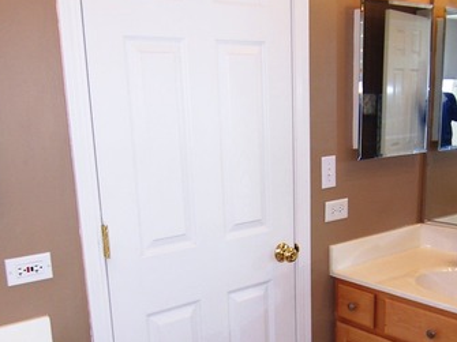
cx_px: 262
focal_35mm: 44
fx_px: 581
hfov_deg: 42.8
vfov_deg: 32.4
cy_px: 248
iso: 64
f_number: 2.8
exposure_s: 1/30
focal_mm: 3.8
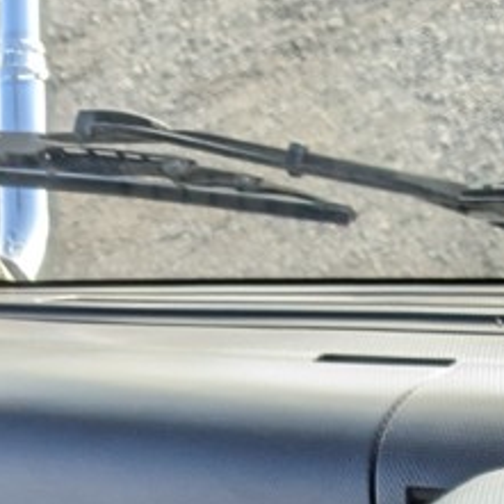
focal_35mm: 173
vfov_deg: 9.0
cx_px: 1122
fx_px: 2850
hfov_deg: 9.3
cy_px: 1279
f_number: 1.73
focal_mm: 4.38
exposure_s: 1/186
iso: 39
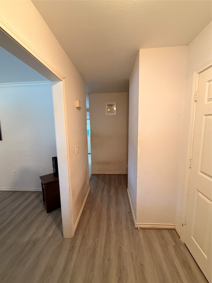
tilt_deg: -8.0
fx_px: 114
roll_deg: +1.0
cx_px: 106
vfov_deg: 102.1
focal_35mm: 14
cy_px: 142
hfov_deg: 85.7
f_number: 2.2
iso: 400
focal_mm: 2.22
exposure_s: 1/60
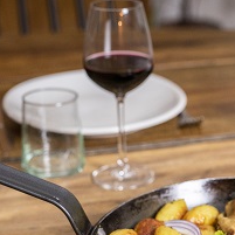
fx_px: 975
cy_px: 133
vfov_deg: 13.7
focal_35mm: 127
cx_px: 233
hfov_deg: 13.6
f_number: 4
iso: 800
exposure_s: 1/160
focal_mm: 50
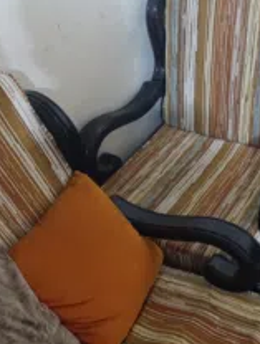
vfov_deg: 42.6
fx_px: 439
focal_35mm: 44
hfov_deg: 31.9
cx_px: 217
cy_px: 208
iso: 5000
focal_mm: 6.14
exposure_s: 1/25
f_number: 1.6
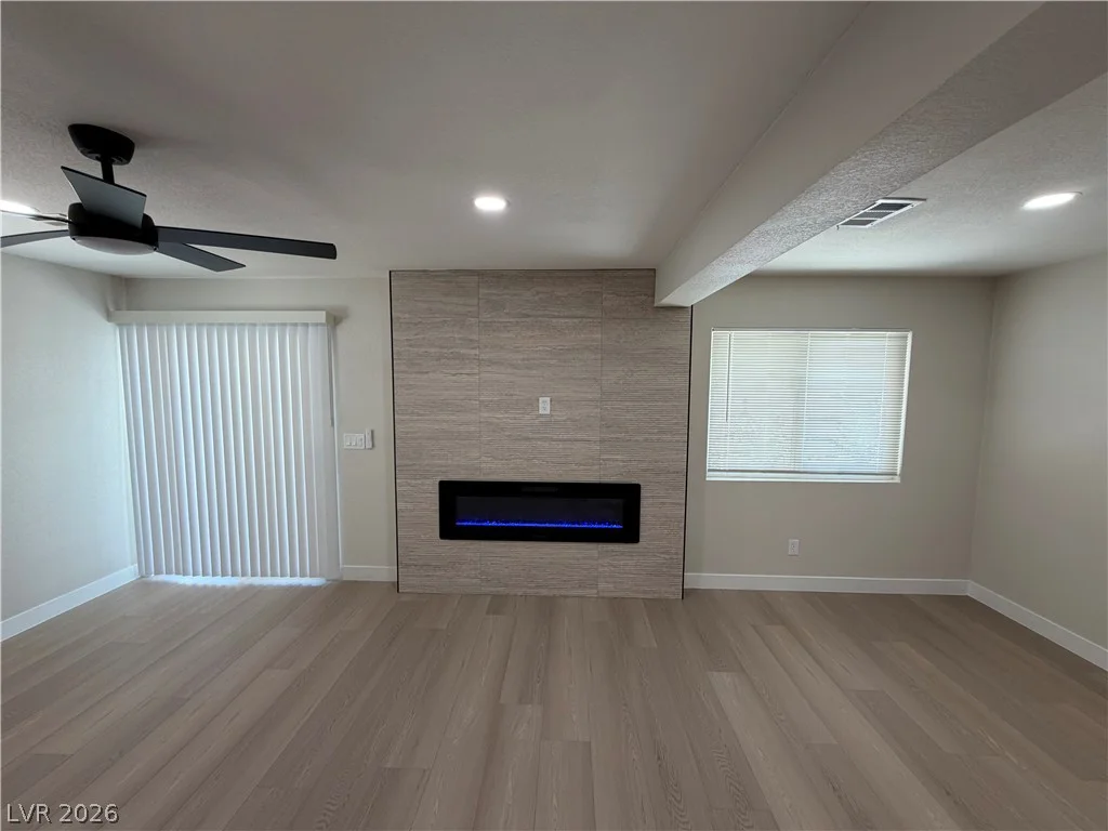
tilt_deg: -5.2
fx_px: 448
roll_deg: -0.1
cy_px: 416
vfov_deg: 85.7
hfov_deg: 102.1
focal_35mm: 14
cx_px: 554
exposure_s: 1/120
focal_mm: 2.22
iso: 125
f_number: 2.2
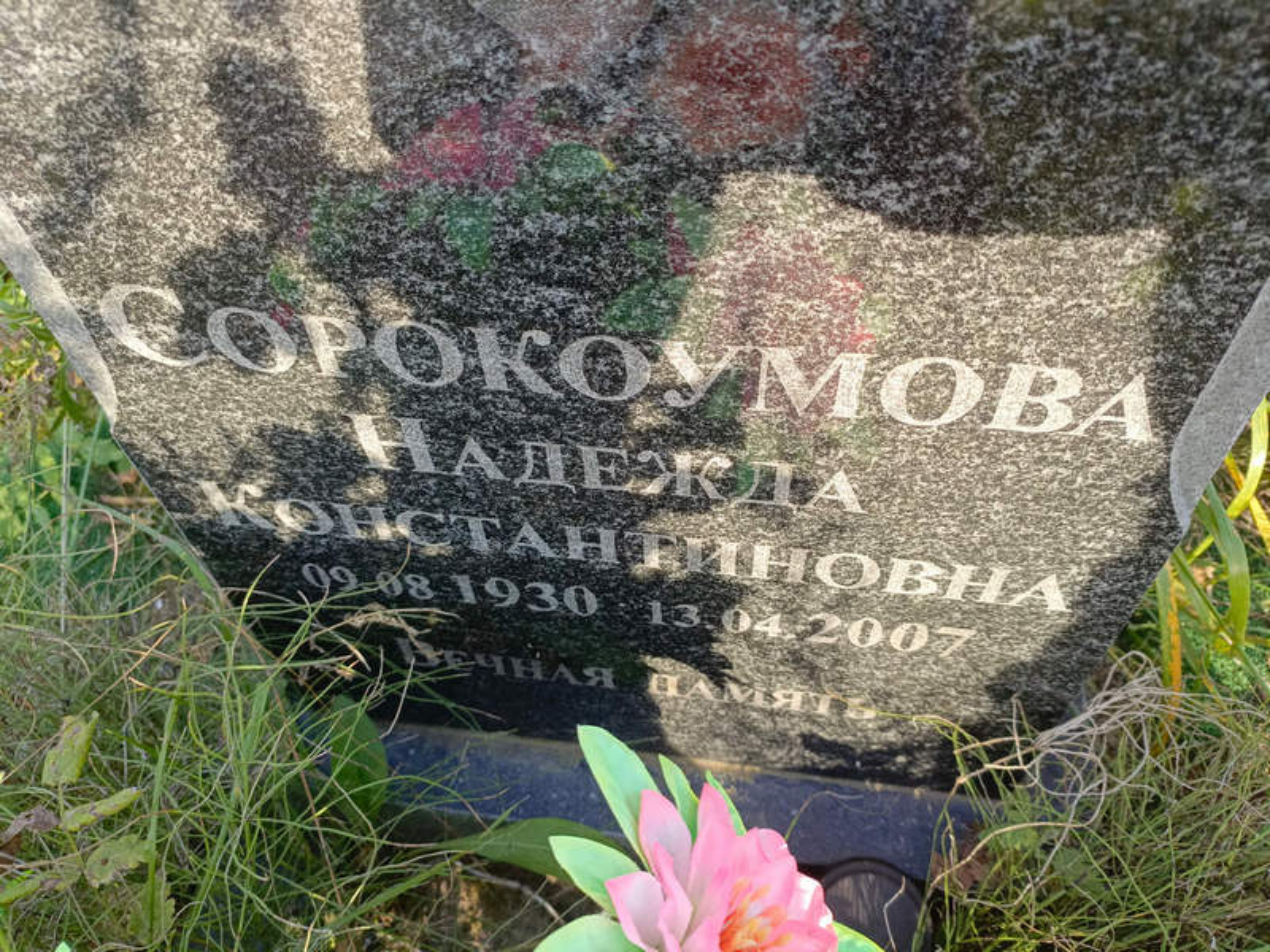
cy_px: 476
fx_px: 917
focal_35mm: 25
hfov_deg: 69.4
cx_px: 635
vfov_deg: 54.9
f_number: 1.69
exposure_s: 1/123
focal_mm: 4.76
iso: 110
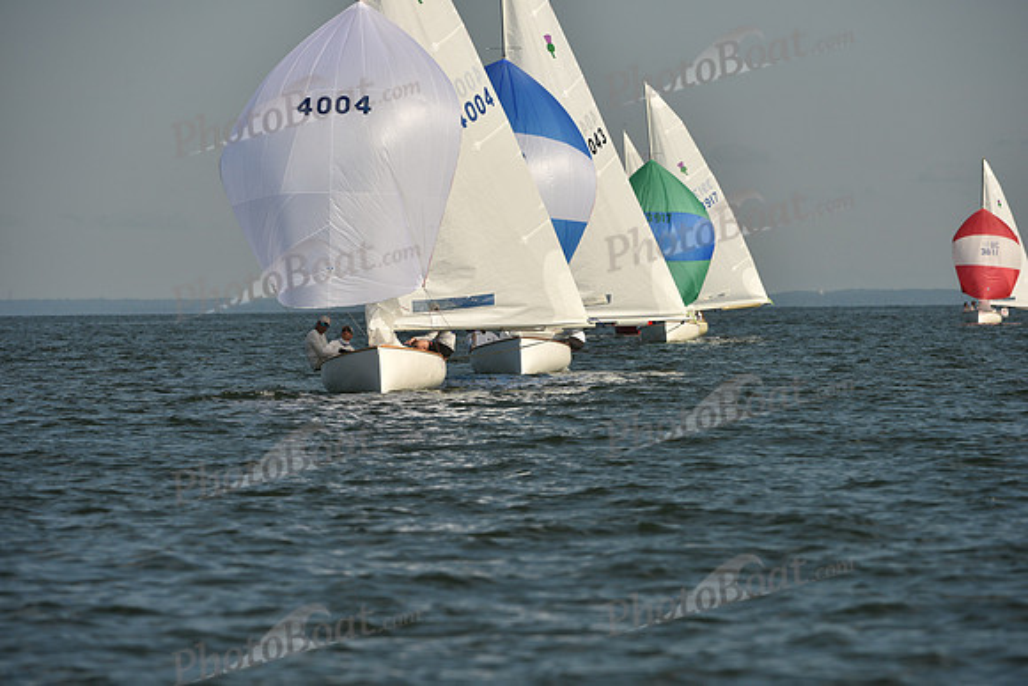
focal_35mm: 330
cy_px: 343
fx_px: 9425
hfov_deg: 6.2
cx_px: 514
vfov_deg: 4.2
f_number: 8
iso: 250
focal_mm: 330
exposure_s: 1/1600
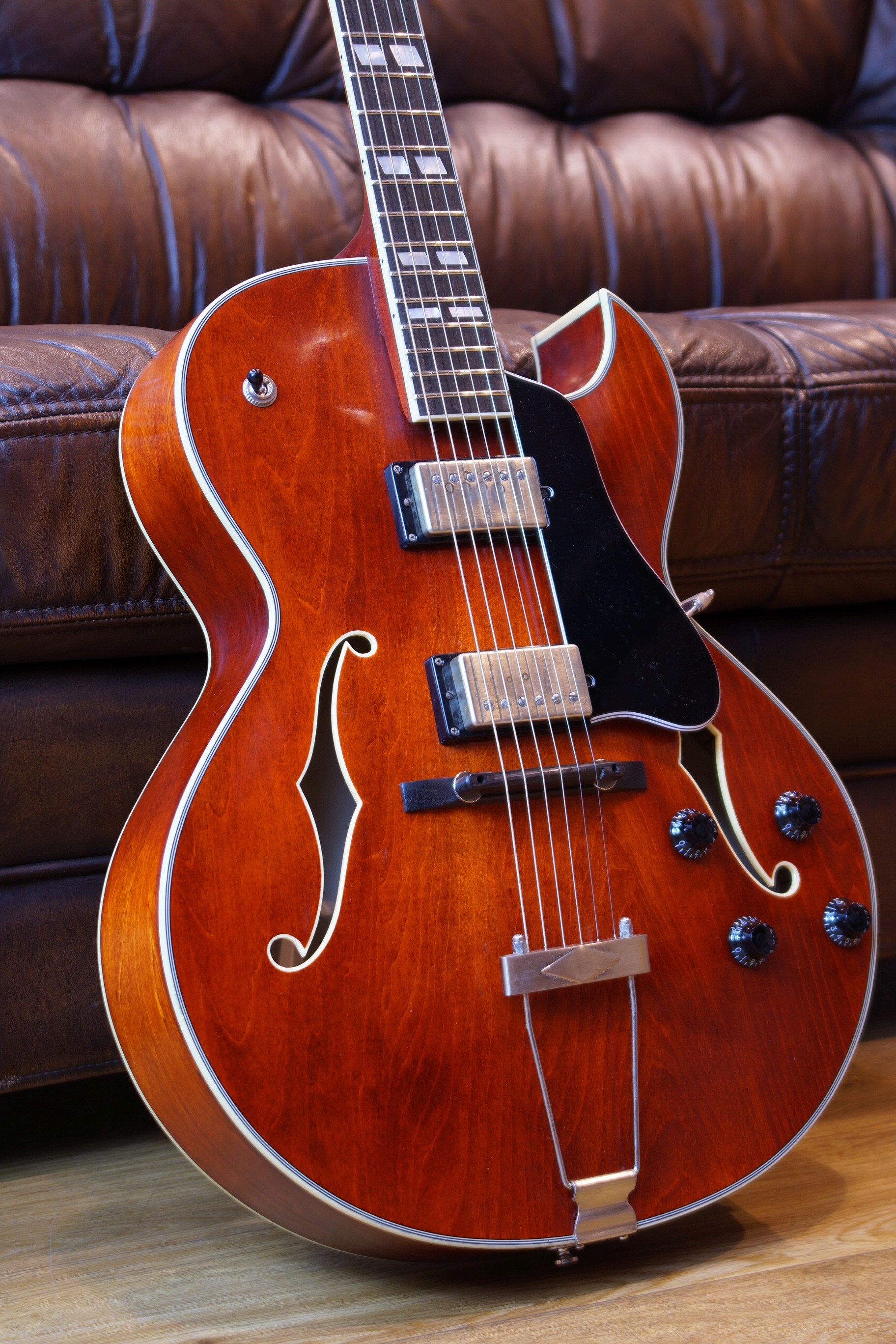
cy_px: 672
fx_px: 3080
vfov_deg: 24.6
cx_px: 448
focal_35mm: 82
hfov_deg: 16.6
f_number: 4.5
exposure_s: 1/5
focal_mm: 55
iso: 100
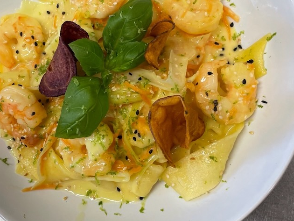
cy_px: 82
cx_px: 133
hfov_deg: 55.2
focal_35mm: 33
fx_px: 280
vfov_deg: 42.6
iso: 125
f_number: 1.6
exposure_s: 1/121
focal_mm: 4.2
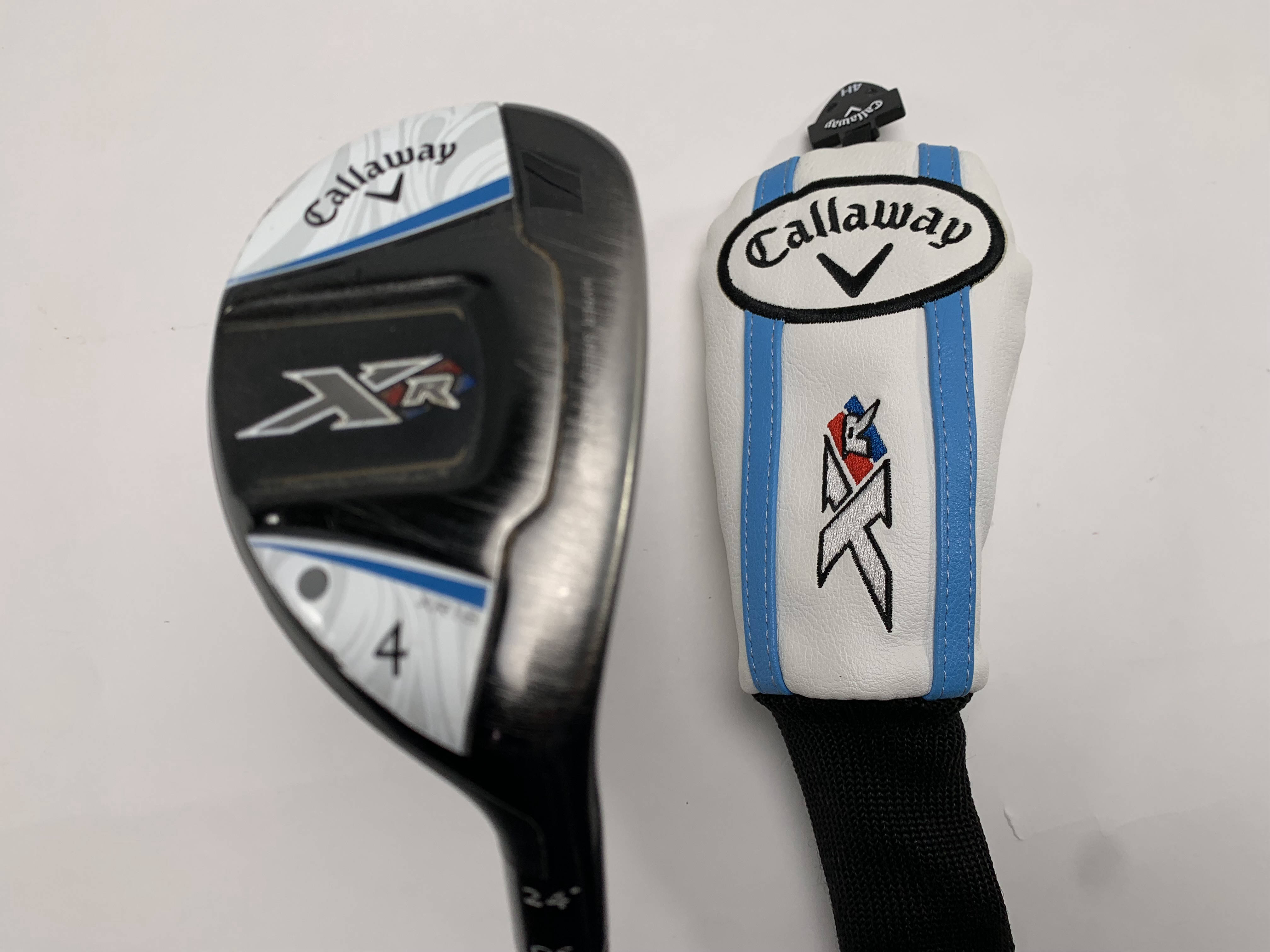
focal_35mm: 26
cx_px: 635
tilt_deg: -77.9
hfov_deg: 67.3
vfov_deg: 53.1
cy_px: 476
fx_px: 954
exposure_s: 1/382
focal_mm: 4.25
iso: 25
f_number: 1.8
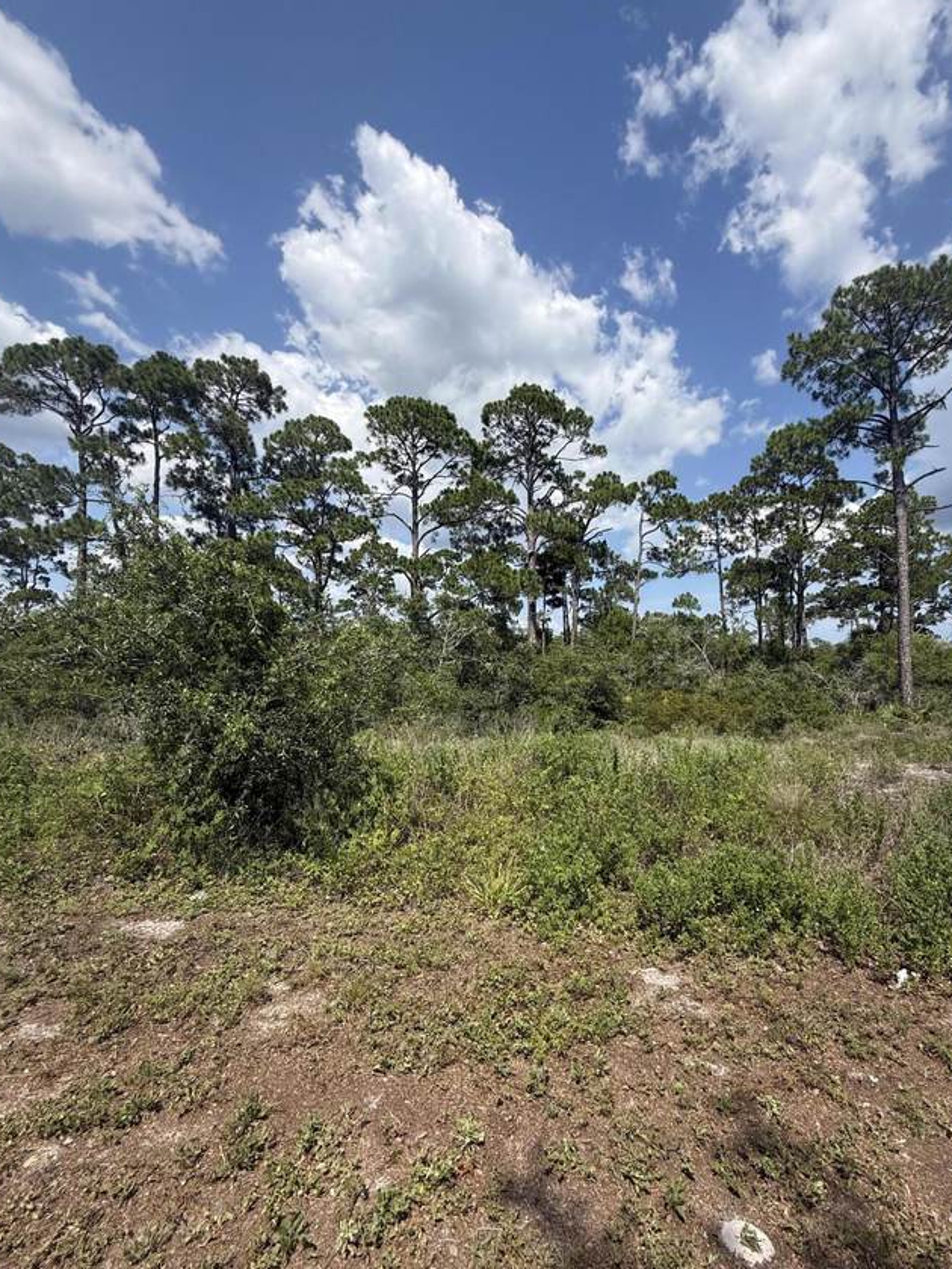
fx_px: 587
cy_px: 665
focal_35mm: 16
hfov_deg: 77.9
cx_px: 526
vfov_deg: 94.4
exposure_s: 1/2237
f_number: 2.2
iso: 50
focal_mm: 2.22
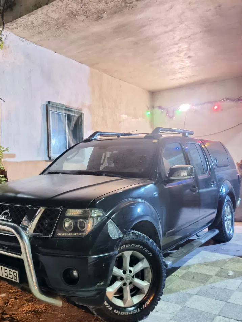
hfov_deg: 42.1
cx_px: 70
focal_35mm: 33
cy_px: 164
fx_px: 307
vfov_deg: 55.3
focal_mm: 5.25
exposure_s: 1/16.7
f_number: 1.7
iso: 4500
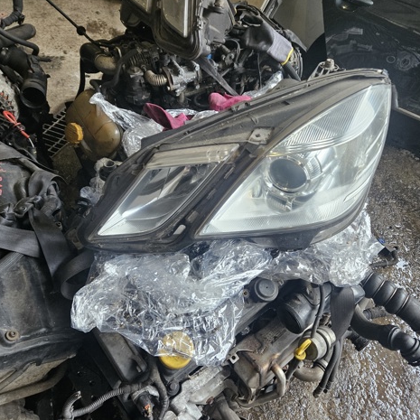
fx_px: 384
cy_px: 212
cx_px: 229
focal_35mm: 28
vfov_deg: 57.3
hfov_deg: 57.2
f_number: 1.8
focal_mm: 5.4
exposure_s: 1/100
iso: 400
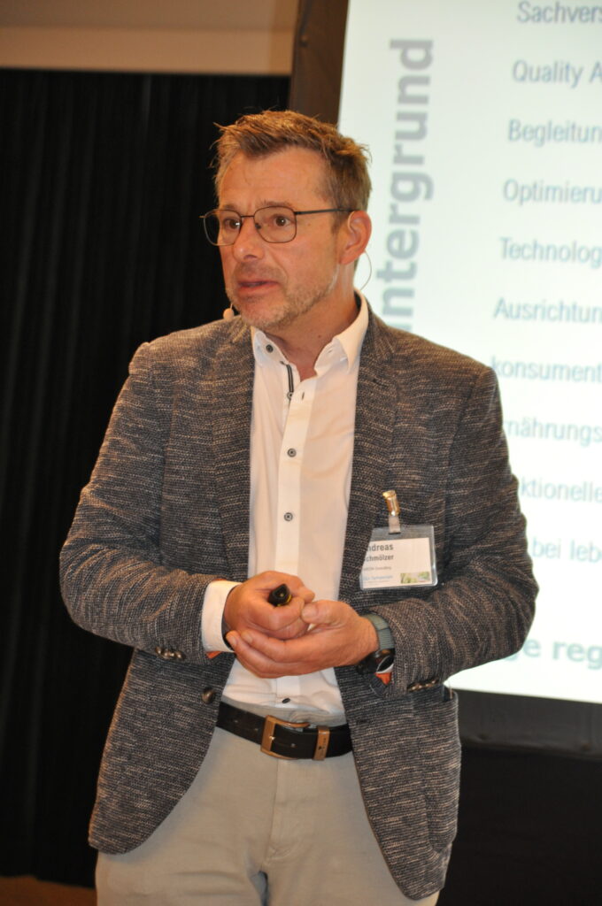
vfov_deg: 27.0
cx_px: 301
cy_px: 453
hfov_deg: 18.1
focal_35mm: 75
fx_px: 1886
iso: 800
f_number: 2.8
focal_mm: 50
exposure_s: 1/60
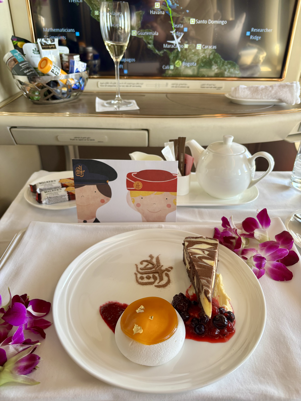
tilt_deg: -28.5
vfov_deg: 67.3
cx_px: 150
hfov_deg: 53.1
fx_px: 301
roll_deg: -1.7
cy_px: 200
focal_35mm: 26
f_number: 1.6
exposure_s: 1/95
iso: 125
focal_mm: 5.96
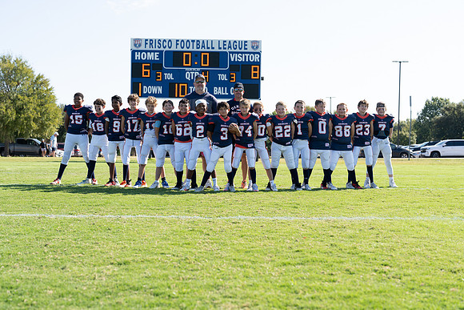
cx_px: 232
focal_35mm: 50
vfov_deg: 27.0
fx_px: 645
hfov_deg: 39.6
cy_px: 155
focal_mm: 50
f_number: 3.5
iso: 100
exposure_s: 1/500
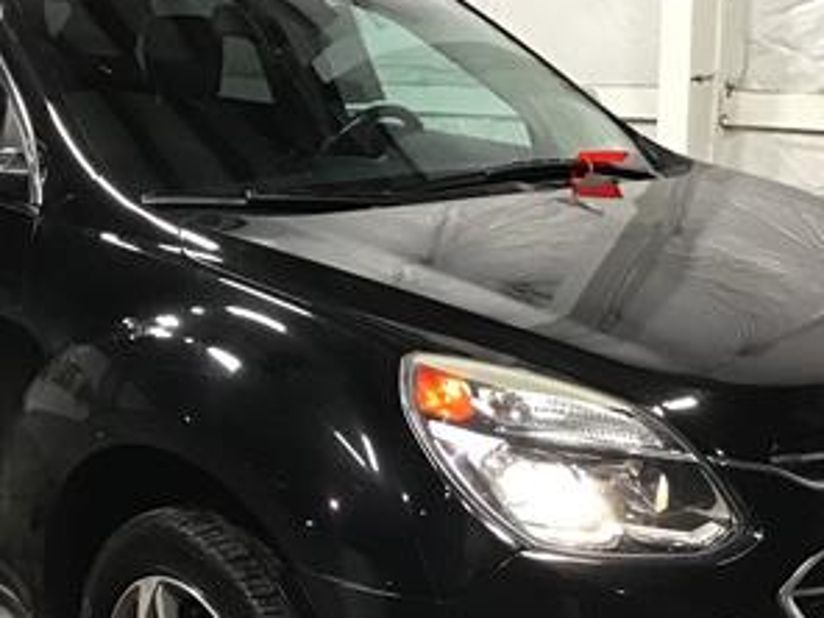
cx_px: 312
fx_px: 1595
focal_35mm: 67
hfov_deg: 28.9
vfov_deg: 21.8
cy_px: 448
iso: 125
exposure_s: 1/30
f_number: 2.4
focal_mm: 3.3
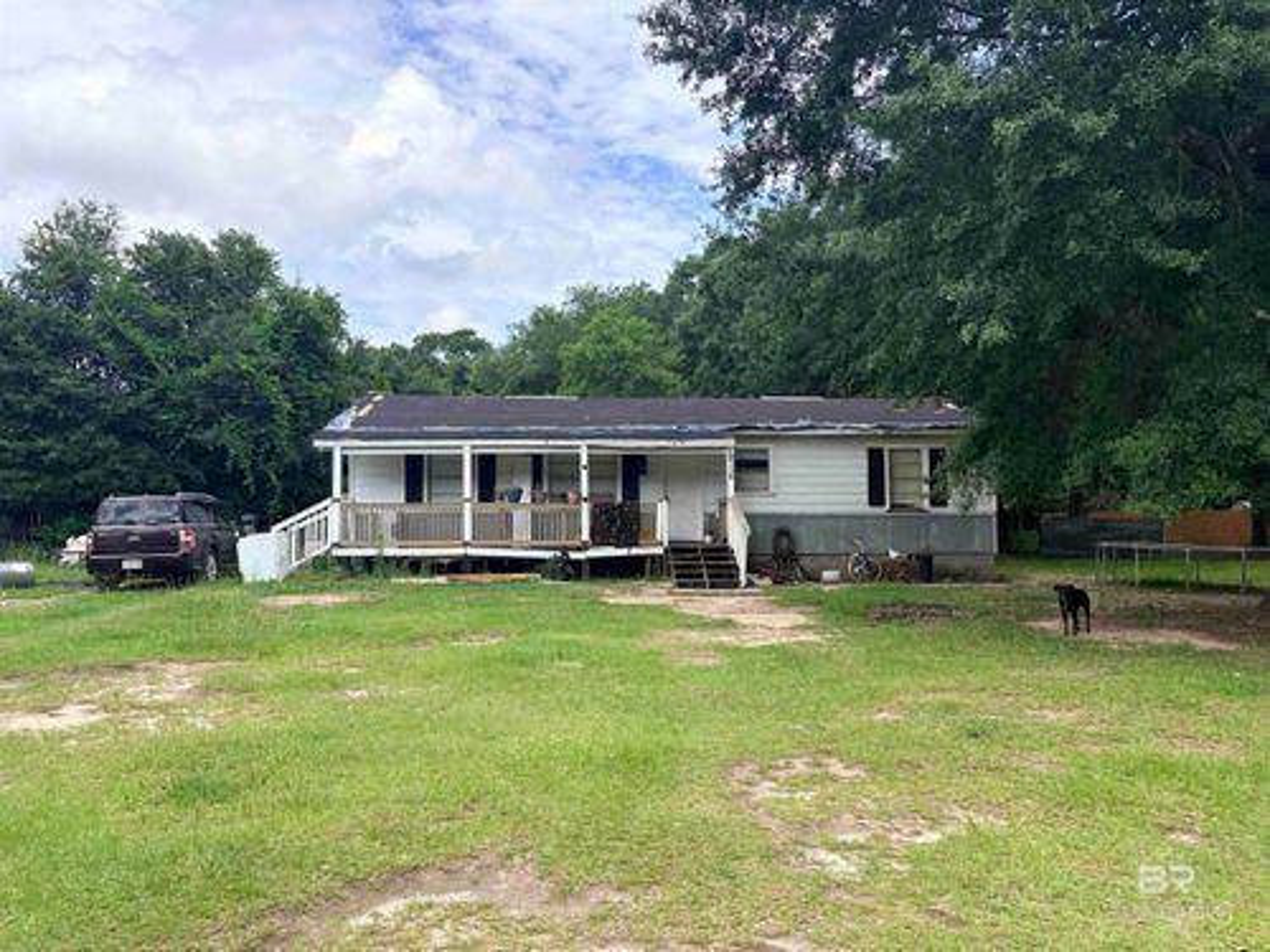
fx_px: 954
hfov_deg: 67.3
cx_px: 635
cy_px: 476
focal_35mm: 26
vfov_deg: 53.1
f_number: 1.6
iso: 50
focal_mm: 5.96
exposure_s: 1/2451
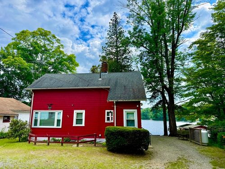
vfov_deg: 56.8
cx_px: 112
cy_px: 84
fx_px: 156
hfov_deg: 71.6
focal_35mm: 24
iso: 100
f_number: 1.78
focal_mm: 6.76
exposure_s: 1/3584
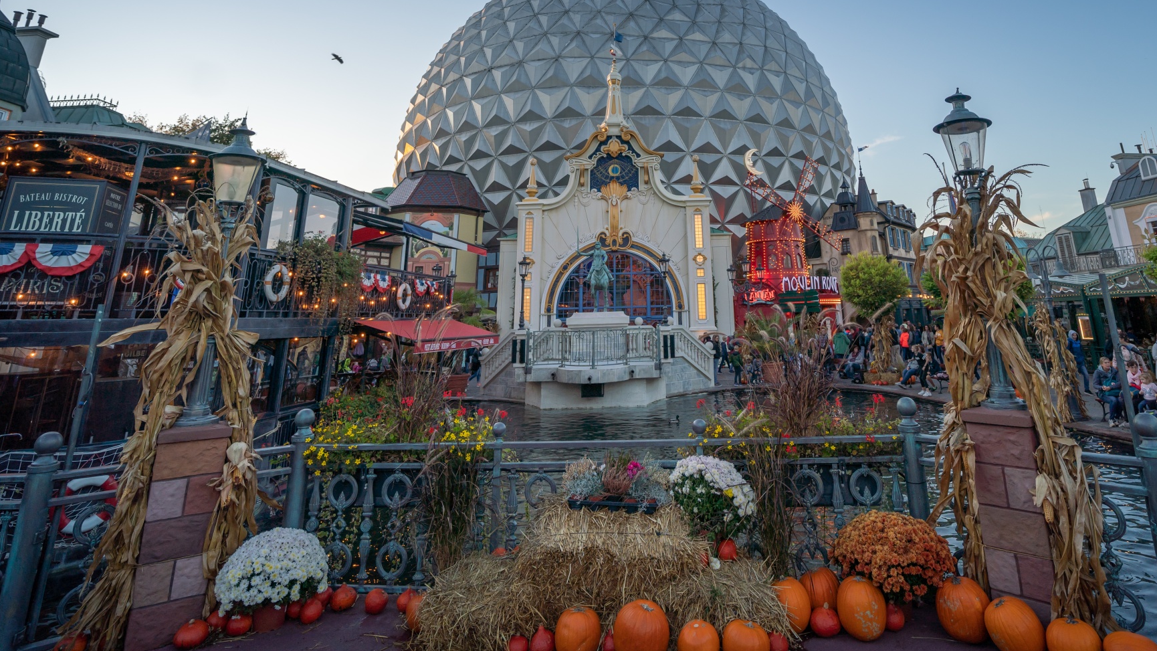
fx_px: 614
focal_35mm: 20
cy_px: 122
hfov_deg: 86.0
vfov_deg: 52.0
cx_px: 667
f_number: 4
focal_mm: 12
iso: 100
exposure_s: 1/160
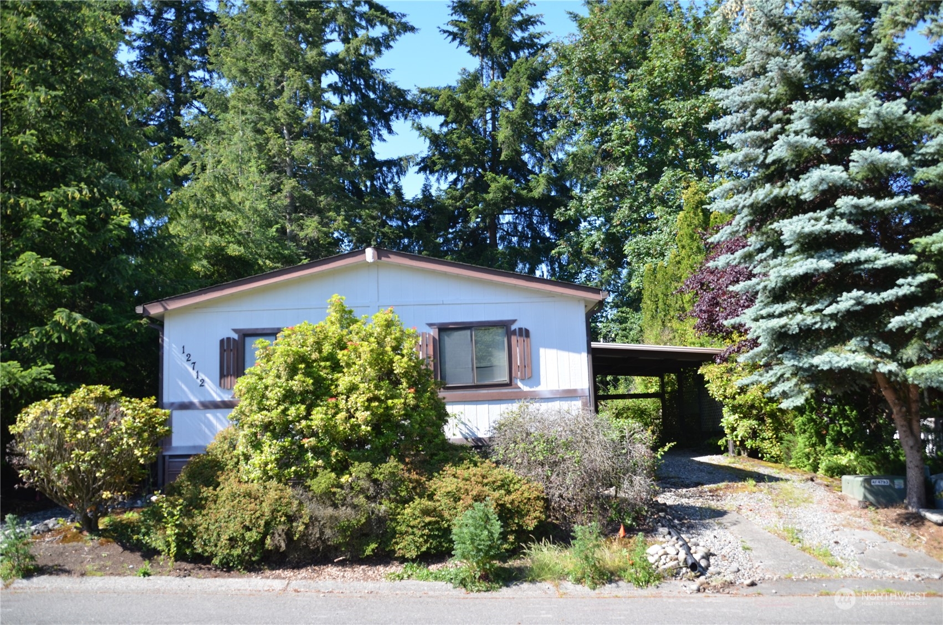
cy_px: 312
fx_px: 784
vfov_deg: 43.4
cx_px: 472
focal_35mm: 30
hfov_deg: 62.0
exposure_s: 1/1250
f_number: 4.5
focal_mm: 20
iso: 400
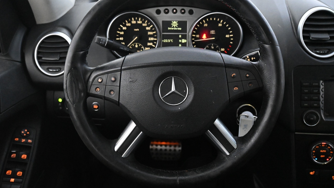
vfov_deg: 33.7
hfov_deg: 56.6
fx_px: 310
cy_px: 81
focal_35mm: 35
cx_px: 169
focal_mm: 22
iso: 8000
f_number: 4
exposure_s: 1/40
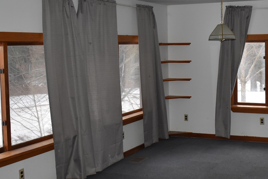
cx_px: 186
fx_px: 447
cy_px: 81
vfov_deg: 22.6
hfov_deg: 33.0
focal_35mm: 60
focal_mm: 24
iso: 800
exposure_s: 1/200
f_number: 4.5
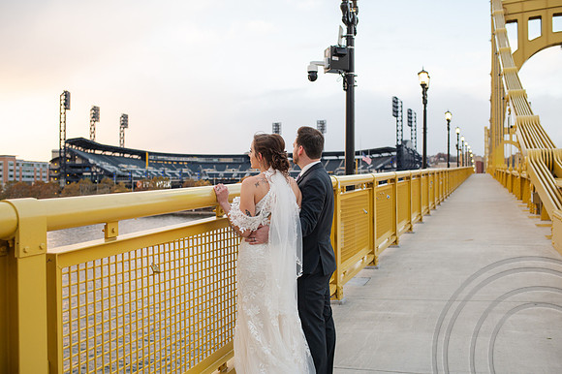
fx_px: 546
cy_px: 187
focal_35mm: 35
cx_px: 281
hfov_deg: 54.5
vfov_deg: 37.8
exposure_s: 1/400
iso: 450
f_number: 3.5
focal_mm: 35
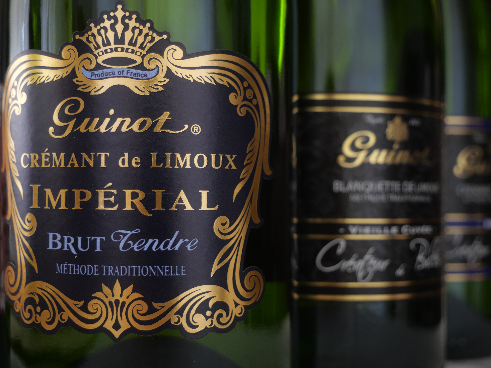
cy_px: 184
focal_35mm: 50
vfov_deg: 29.1
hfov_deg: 38.2
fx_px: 709
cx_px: 246
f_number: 4.5
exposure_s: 1/13
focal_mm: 25
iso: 200
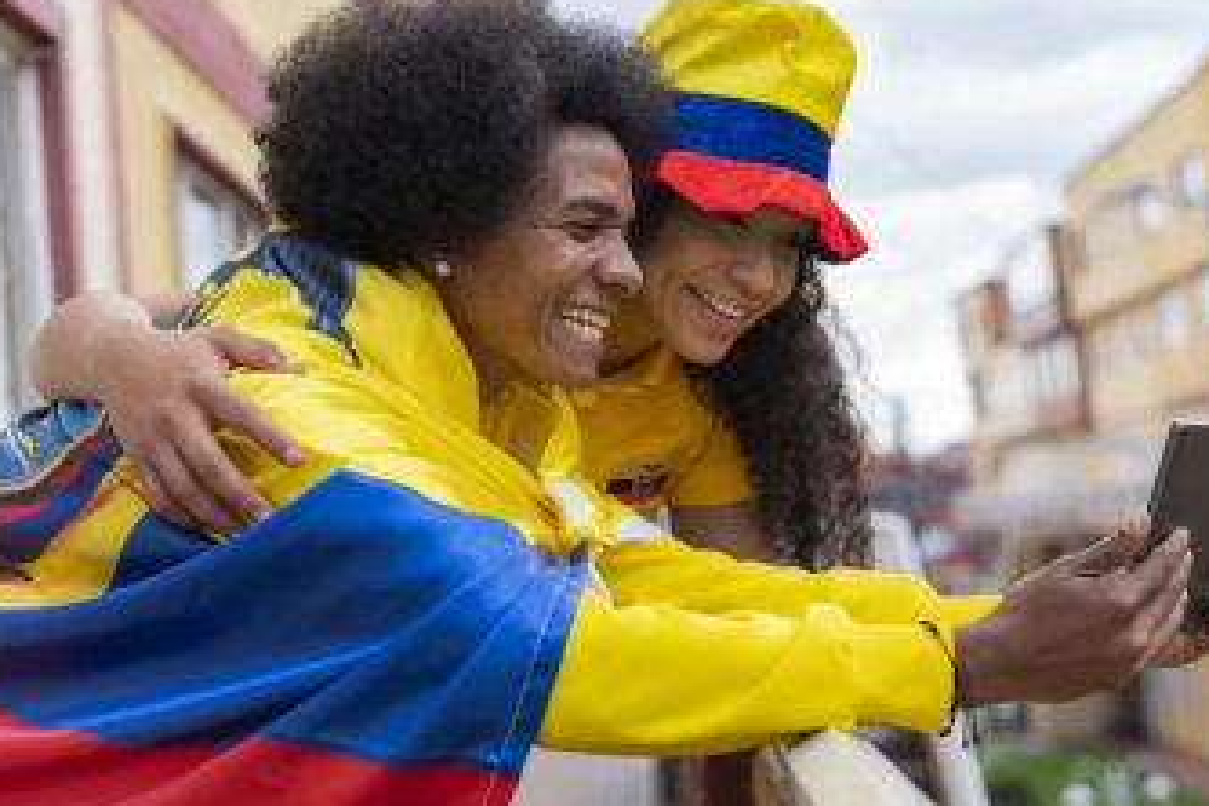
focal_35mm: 63
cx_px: 686
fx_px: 2116
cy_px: 309
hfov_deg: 31.9
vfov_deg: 21.5
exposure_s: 1/800
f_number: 2.8
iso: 320
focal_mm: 50
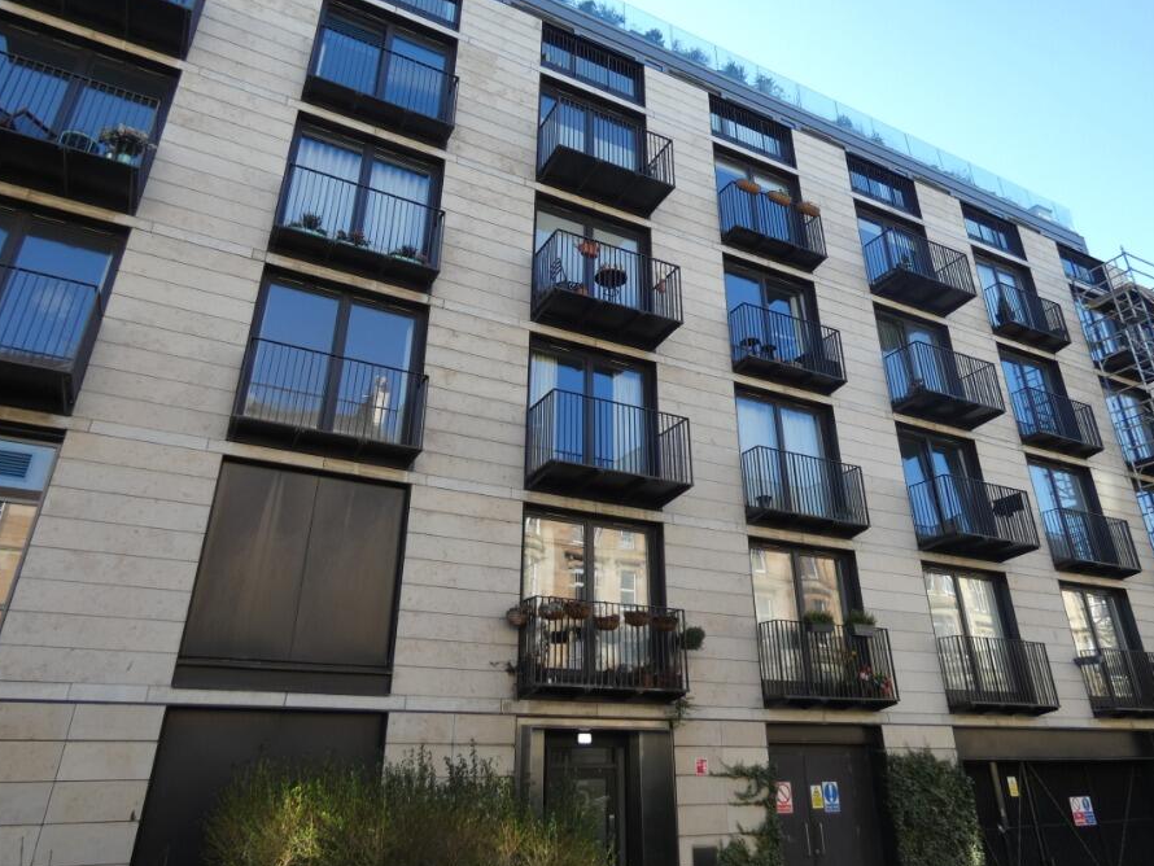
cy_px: 382
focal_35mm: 23
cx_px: 582
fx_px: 767
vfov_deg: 58.7
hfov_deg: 73.9
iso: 80
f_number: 2.8
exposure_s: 1/320
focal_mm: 3.6
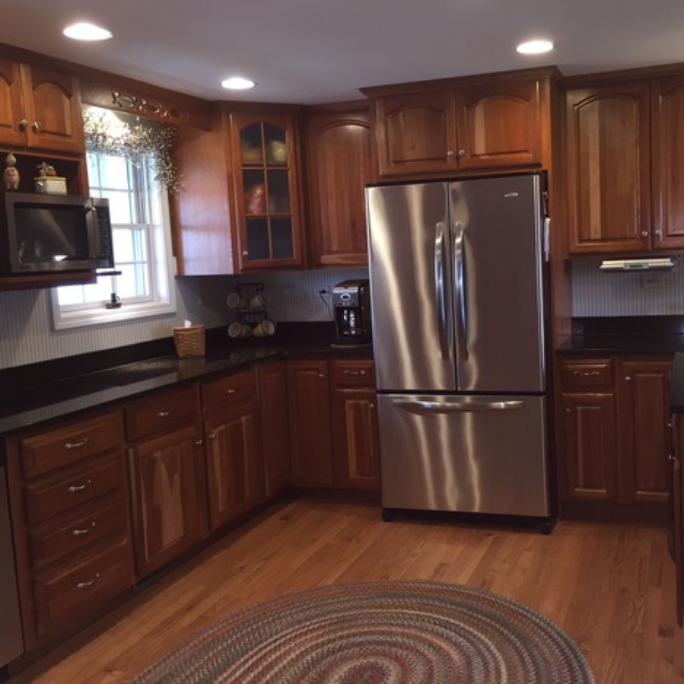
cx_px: 424
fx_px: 782
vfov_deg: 47.2
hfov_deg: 46.8
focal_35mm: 35
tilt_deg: -6.2
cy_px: 338
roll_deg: +1.8
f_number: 2.2
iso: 100
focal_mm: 4.15
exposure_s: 1/30
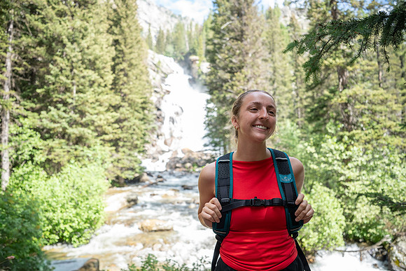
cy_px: 136
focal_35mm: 24
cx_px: 203
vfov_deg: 53.2
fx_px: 271
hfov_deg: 73.7
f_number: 2.8
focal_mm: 24
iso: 200
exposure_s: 1/400
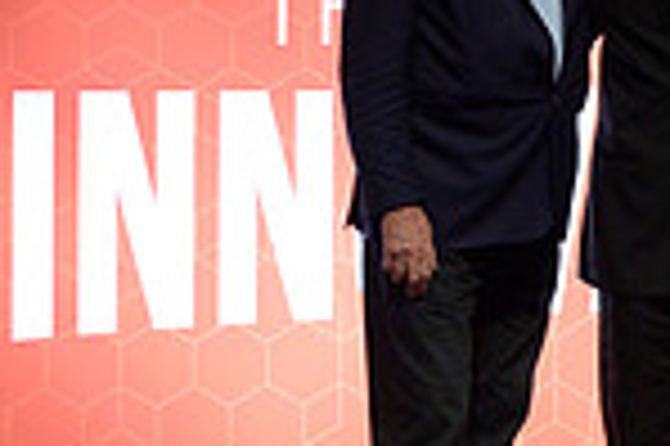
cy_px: -2
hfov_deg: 7.5
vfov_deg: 5.0
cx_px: 724
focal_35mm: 273
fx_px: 5075
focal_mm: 70
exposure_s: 1/125
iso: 2500
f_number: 8
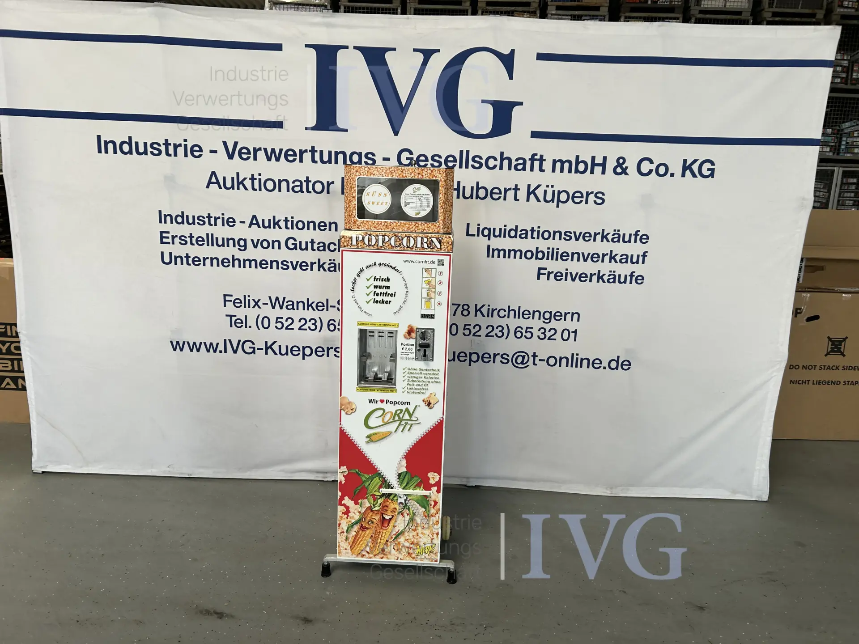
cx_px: 430
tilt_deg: -11.8
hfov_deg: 67.3
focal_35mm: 26
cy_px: 322
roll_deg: +0.5
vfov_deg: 53.1
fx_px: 645
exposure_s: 1/121
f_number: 1.5
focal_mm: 5.7
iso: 32
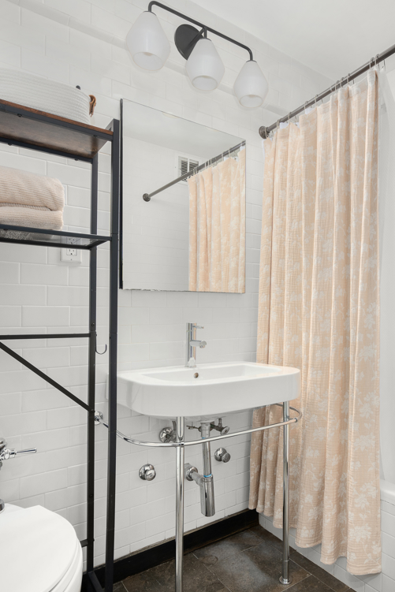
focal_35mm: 23
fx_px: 378
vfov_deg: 75.8
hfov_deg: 53.8
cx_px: 271
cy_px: 332
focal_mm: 16
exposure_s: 1/1.25
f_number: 11
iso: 400
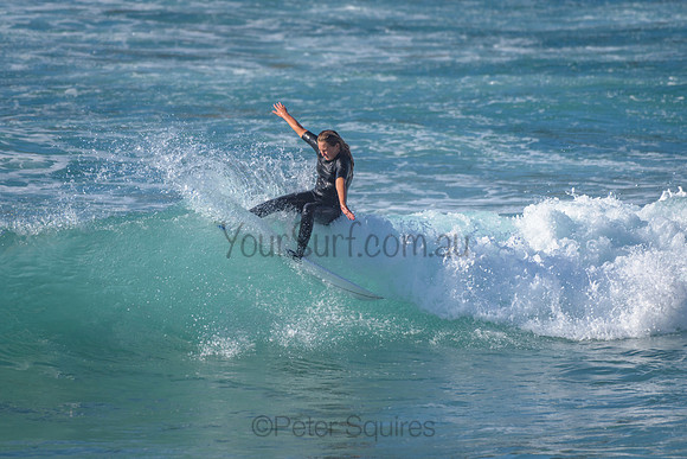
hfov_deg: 3.4
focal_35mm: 613
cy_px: 202
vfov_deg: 2.2
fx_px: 11697
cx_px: 298
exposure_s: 1/2000
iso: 180
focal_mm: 500
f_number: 5.6
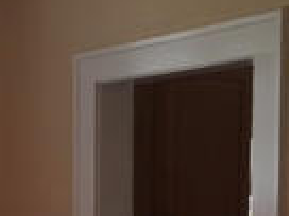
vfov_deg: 10.6
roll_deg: +0.1
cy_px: 296
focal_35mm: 136
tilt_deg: -4.7
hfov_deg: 13.5
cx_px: -170
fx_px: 1135
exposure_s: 1/40
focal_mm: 4.15
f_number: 2.2
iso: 25
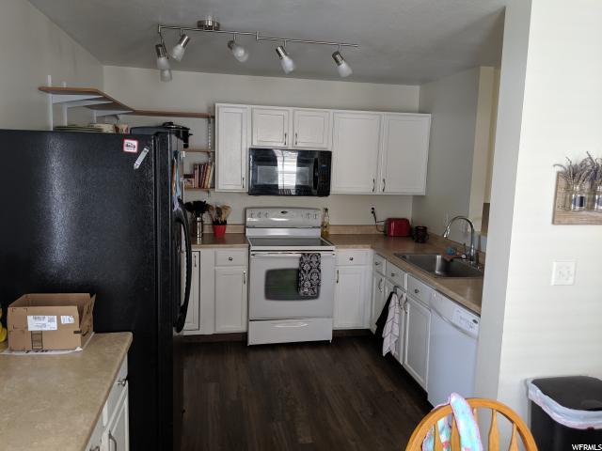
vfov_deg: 51.4
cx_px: 301
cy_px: 226
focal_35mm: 27
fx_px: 470
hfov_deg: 65.3
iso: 239
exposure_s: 1/59.9
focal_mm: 4.44
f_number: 1.8
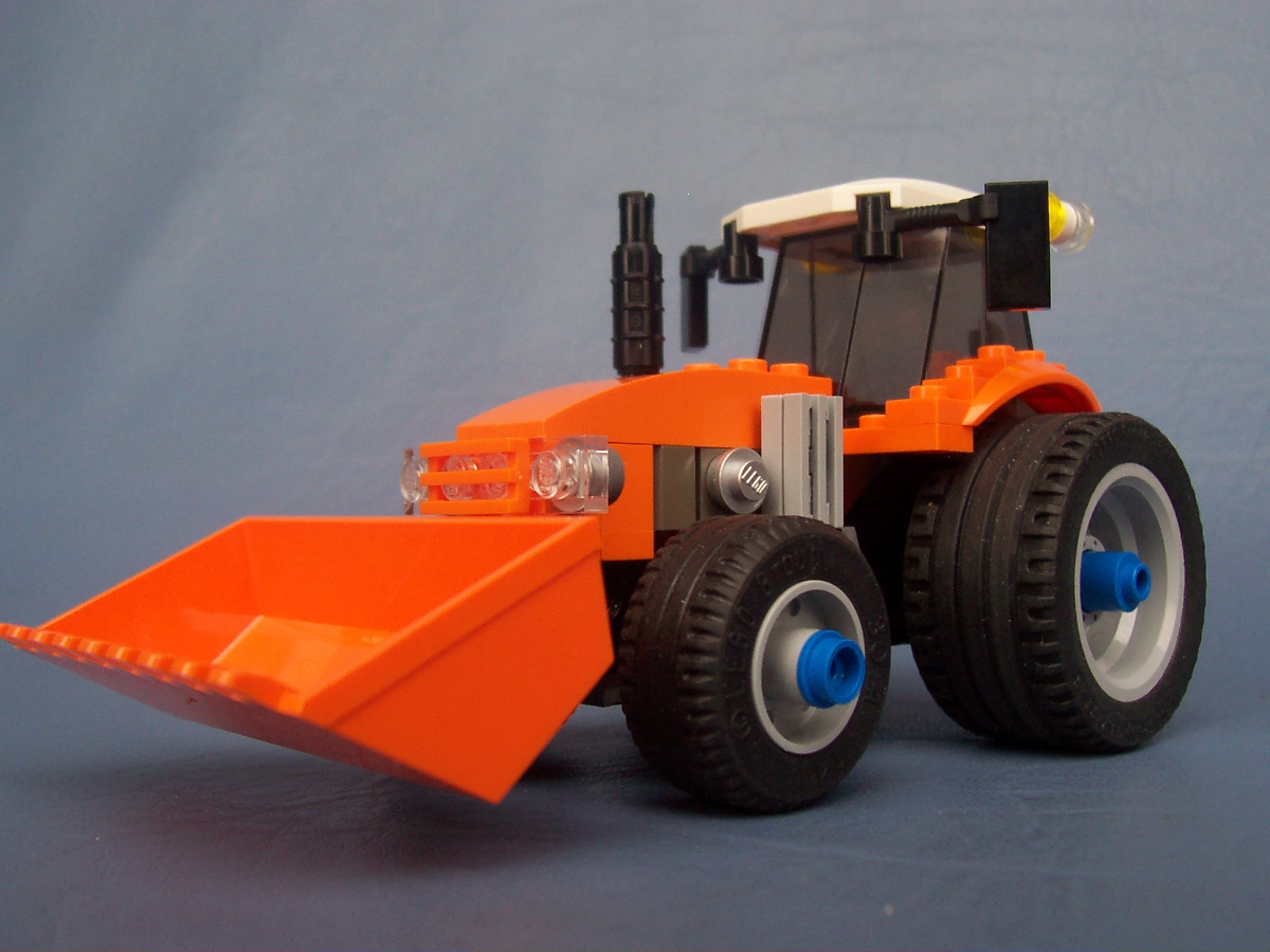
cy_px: 476
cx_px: 635
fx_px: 1357
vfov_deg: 38.7
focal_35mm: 37
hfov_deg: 50.1
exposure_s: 1/250
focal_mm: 5.6
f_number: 2.8
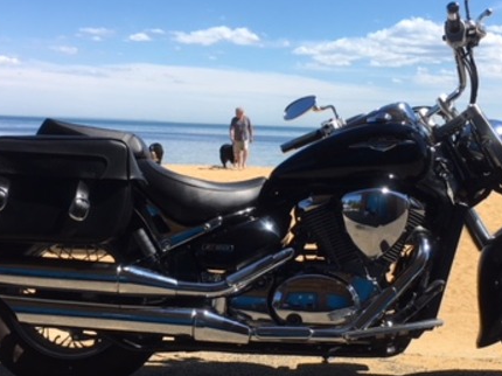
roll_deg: -2.1
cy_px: 269
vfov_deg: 26.7
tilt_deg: -8.9
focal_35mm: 54
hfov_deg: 35.5
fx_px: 783
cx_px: 284
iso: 25
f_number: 2.2
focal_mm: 4.15
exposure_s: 1/1508
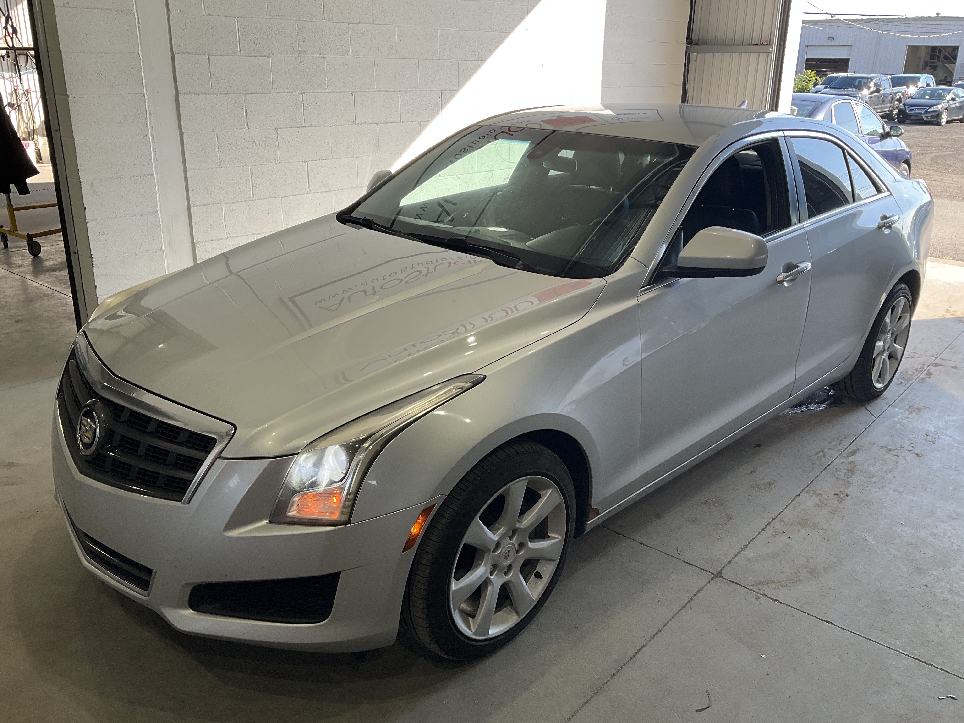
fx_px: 808
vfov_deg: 48.2
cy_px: 362
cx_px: 482
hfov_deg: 61.7
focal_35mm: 29
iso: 20
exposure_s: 1/166
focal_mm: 3
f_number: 1.8
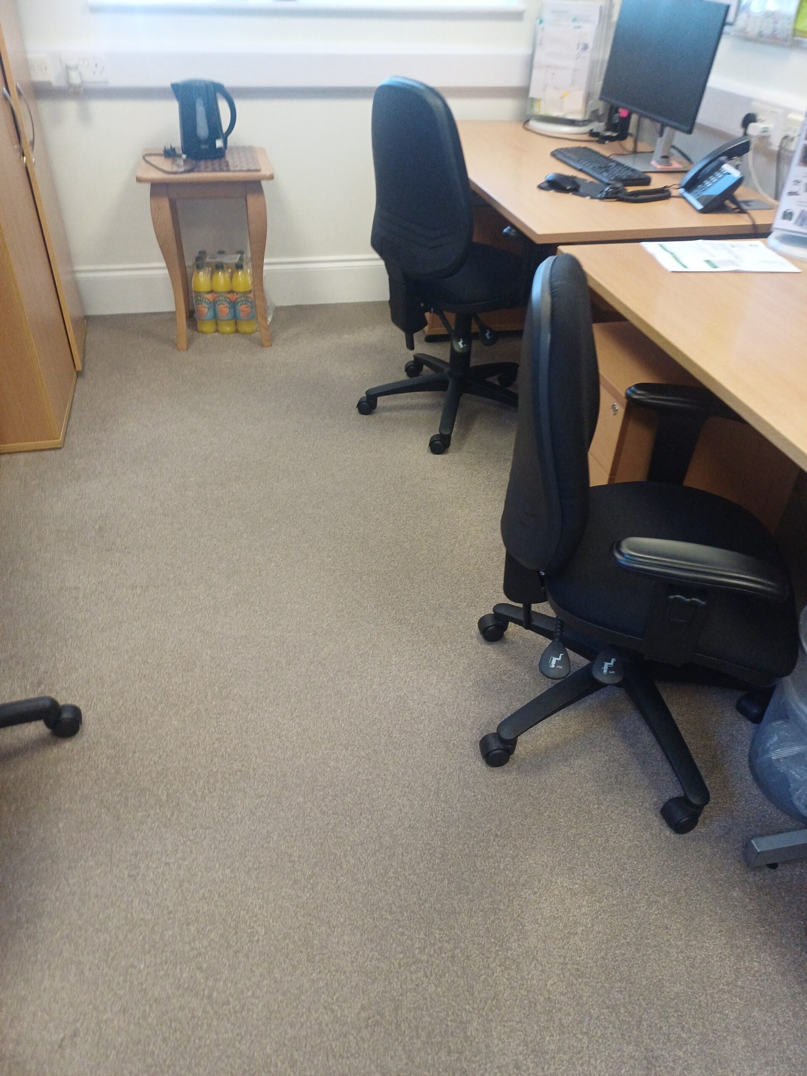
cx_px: 404
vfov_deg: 69.4
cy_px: 538
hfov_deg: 54.9
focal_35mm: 25
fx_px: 777
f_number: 1.8
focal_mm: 4.65
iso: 320
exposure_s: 1/50
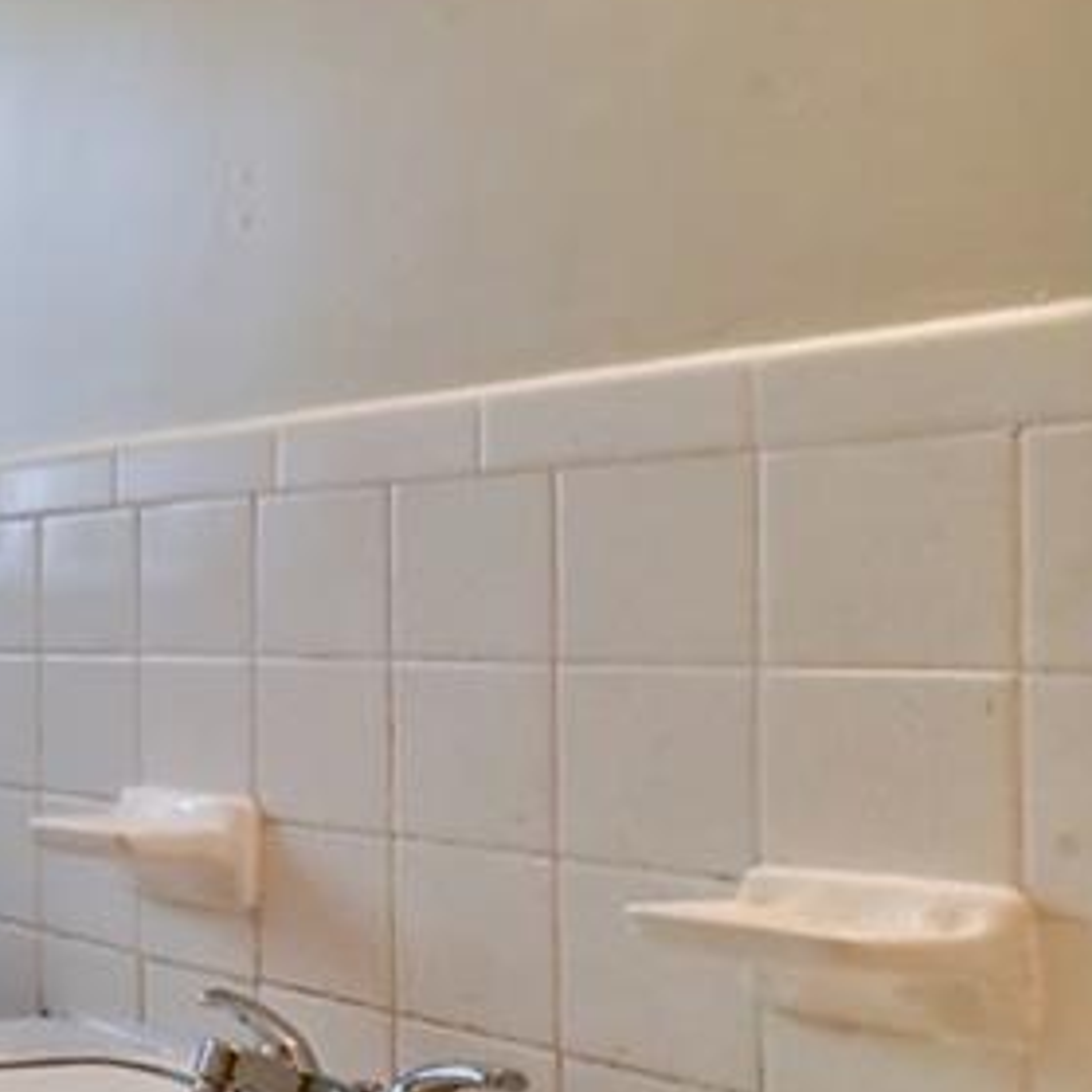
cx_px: -767
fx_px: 1785
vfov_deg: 34.0
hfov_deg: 22.9
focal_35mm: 50
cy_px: 589
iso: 4000
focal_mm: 16
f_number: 13
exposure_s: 1/160
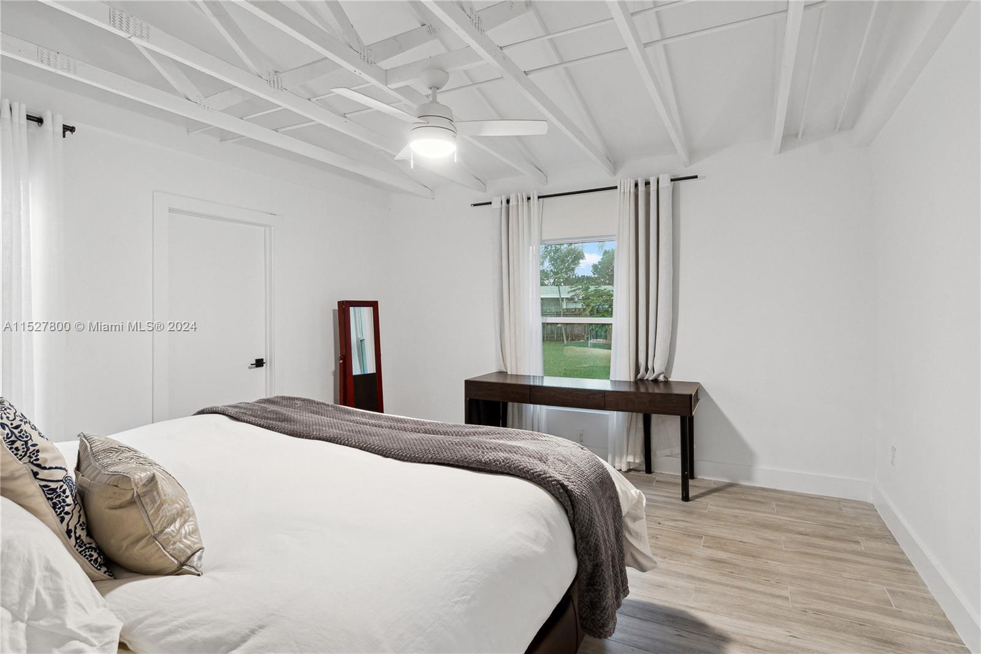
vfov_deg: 67.4
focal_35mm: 18
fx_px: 490
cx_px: 490
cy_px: 327
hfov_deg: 90.0
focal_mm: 12
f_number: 8
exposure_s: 1/5
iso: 400
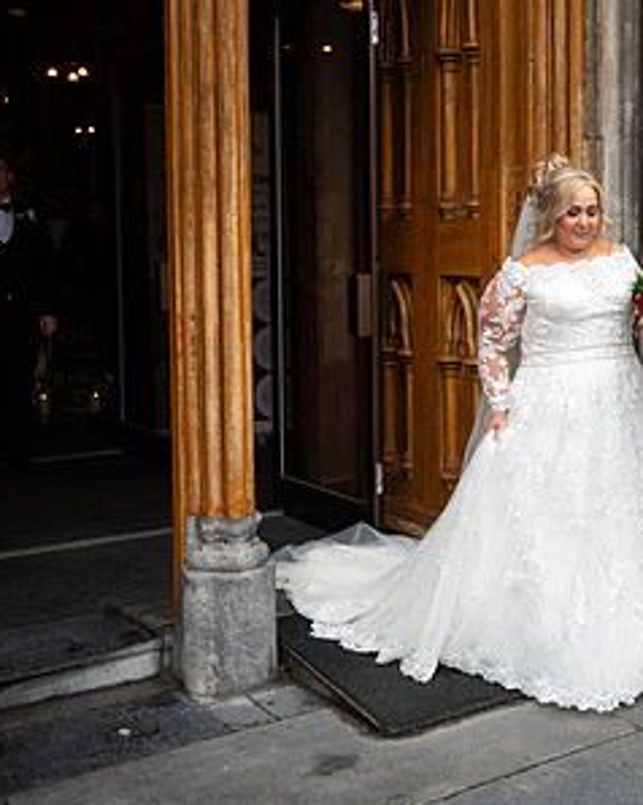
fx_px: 1262
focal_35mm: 53
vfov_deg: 35.2
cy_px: 304
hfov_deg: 26.4
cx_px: 705
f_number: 3.5
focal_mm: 29
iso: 200
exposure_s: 1/160
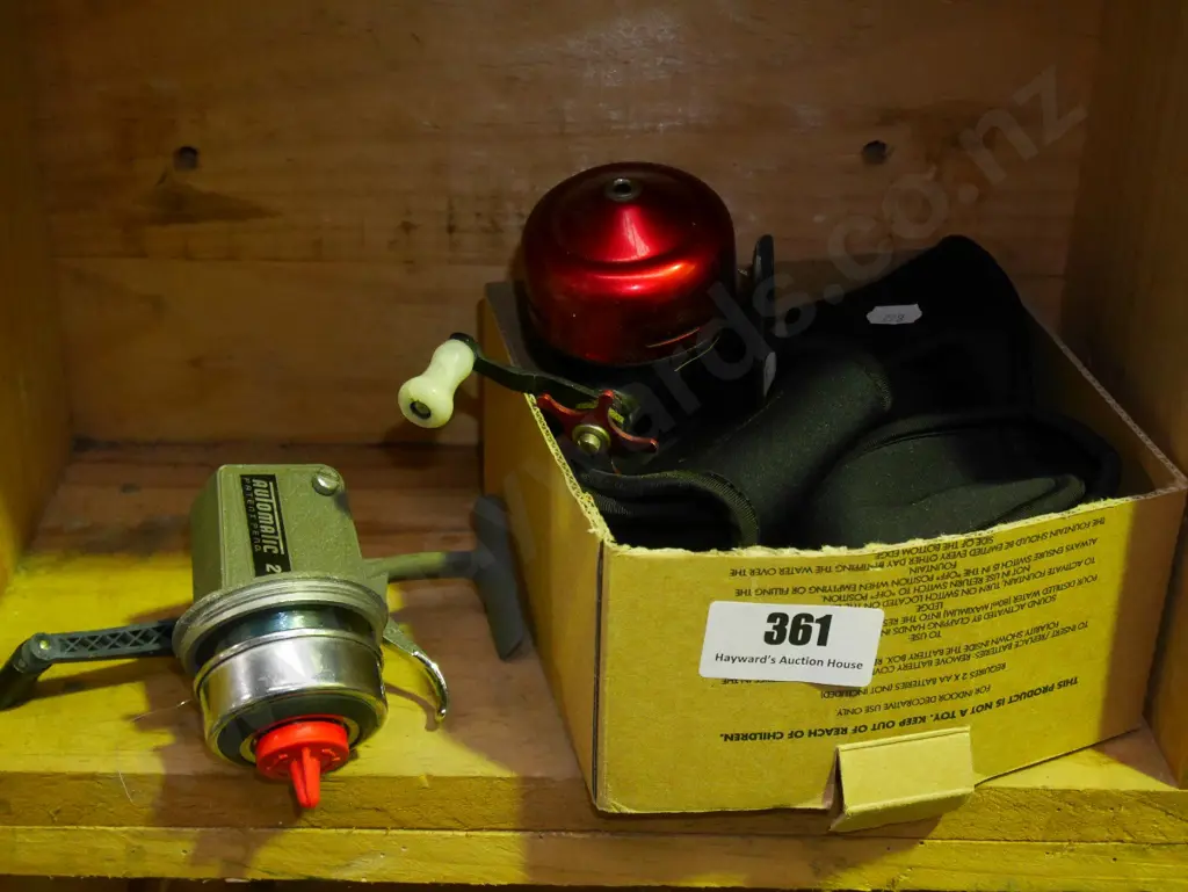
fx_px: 1923
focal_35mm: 56
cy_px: 446
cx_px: 594
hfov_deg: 34.3
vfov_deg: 26.1
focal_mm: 28
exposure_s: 1/60
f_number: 5.4
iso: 3200
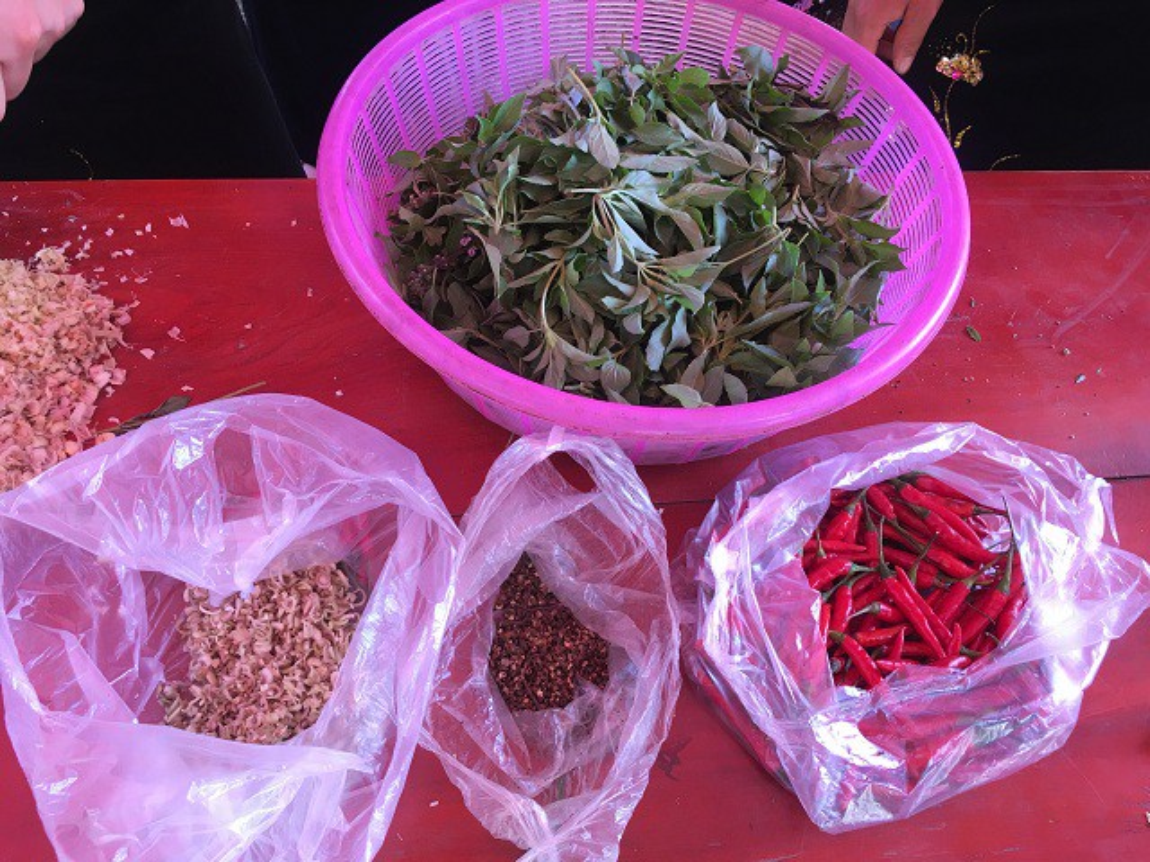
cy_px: 431
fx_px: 963
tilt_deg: -55.9
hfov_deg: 61.7
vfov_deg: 48.2
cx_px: 575
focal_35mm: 29
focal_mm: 4.15
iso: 25
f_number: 2.2
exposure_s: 1/33
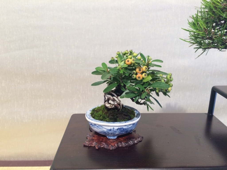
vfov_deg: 48.2
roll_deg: -0.6
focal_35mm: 29
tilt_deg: -17.6
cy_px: 85
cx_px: 114
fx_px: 190
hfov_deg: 61.7
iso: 160
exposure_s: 1/33
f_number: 2.2
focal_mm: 4.15
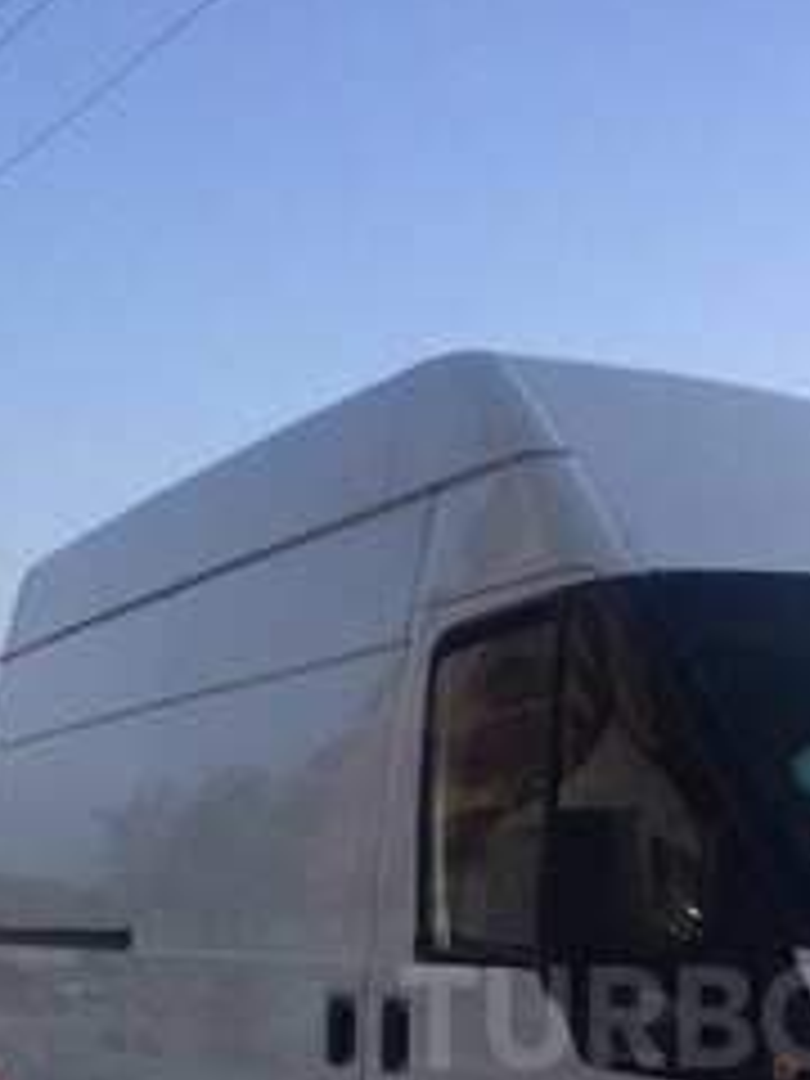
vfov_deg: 30.4
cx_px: 747
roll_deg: +0.4
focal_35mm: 60
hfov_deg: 23.7
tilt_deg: -5.7
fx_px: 1872
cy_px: 1017
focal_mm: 4.15
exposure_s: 1/33
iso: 80
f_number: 2.2
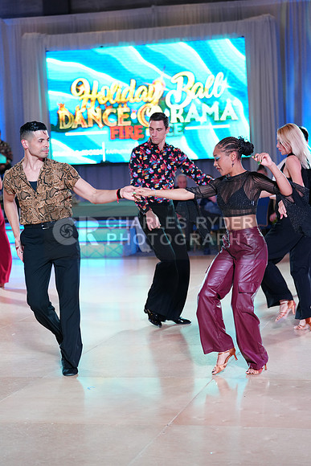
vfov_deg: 25.7
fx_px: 1023
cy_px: 233
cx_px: 156
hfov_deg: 17.3
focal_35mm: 79
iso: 1600
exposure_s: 1/500
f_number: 2.8
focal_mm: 79
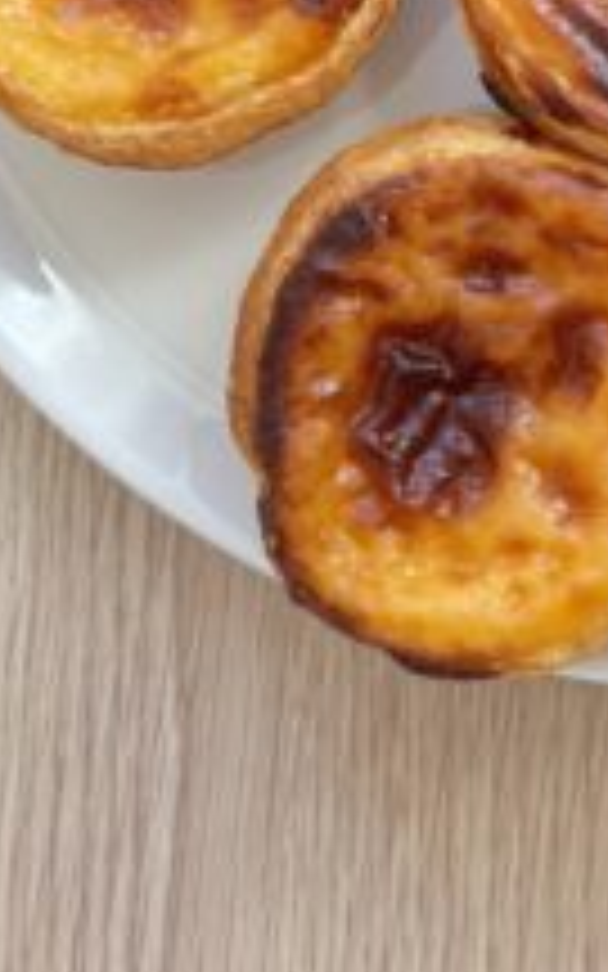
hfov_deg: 14.7
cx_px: 797
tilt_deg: -85.0
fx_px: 2254
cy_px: -191
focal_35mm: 85
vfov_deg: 22.5
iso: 50
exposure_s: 1/121
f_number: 1.6
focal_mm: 5.96
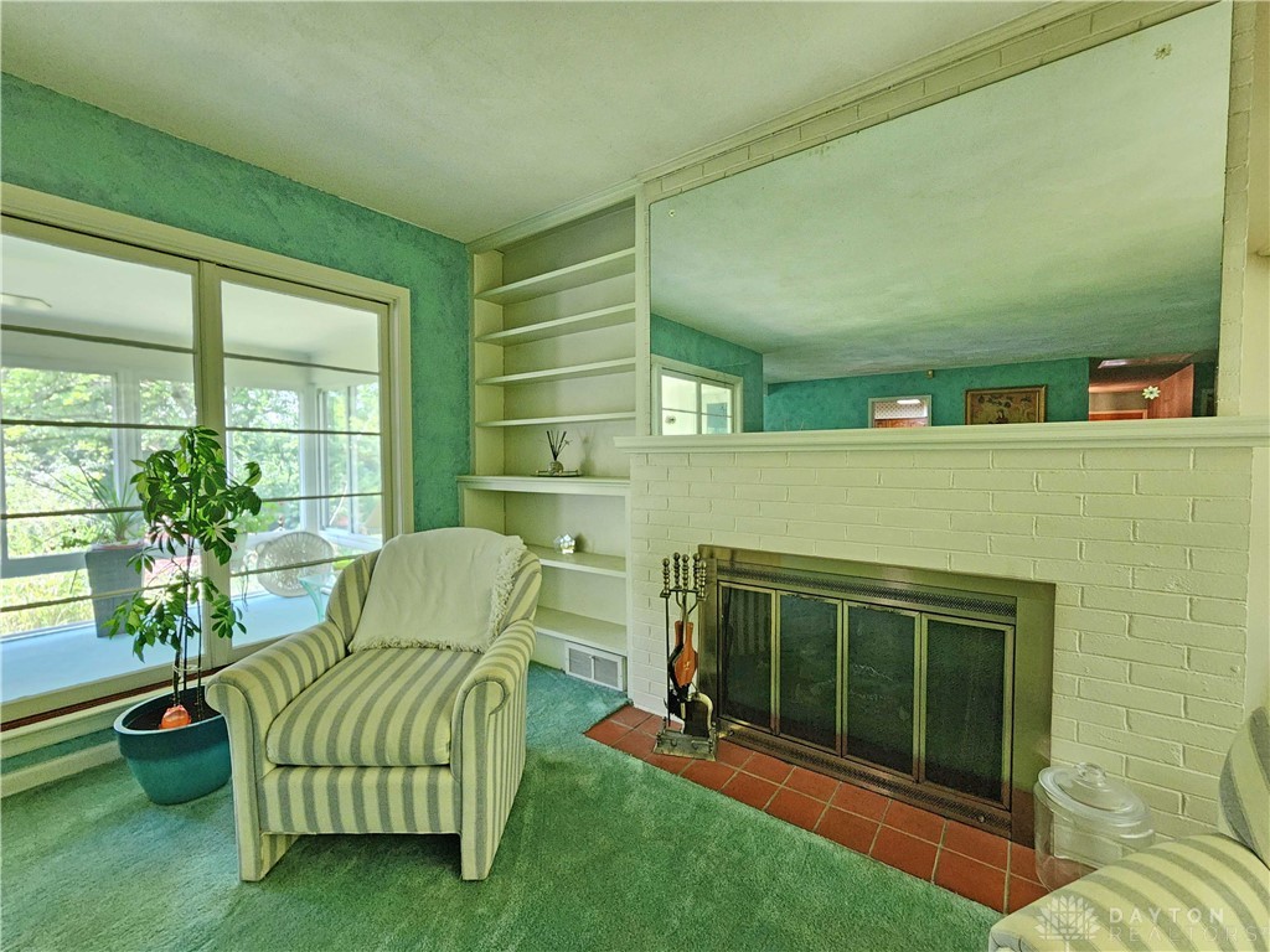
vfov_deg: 89.9
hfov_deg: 106.2
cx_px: 635
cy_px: 476
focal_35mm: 13
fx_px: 477
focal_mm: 2.2
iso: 500
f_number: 2.2
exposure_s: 1/30
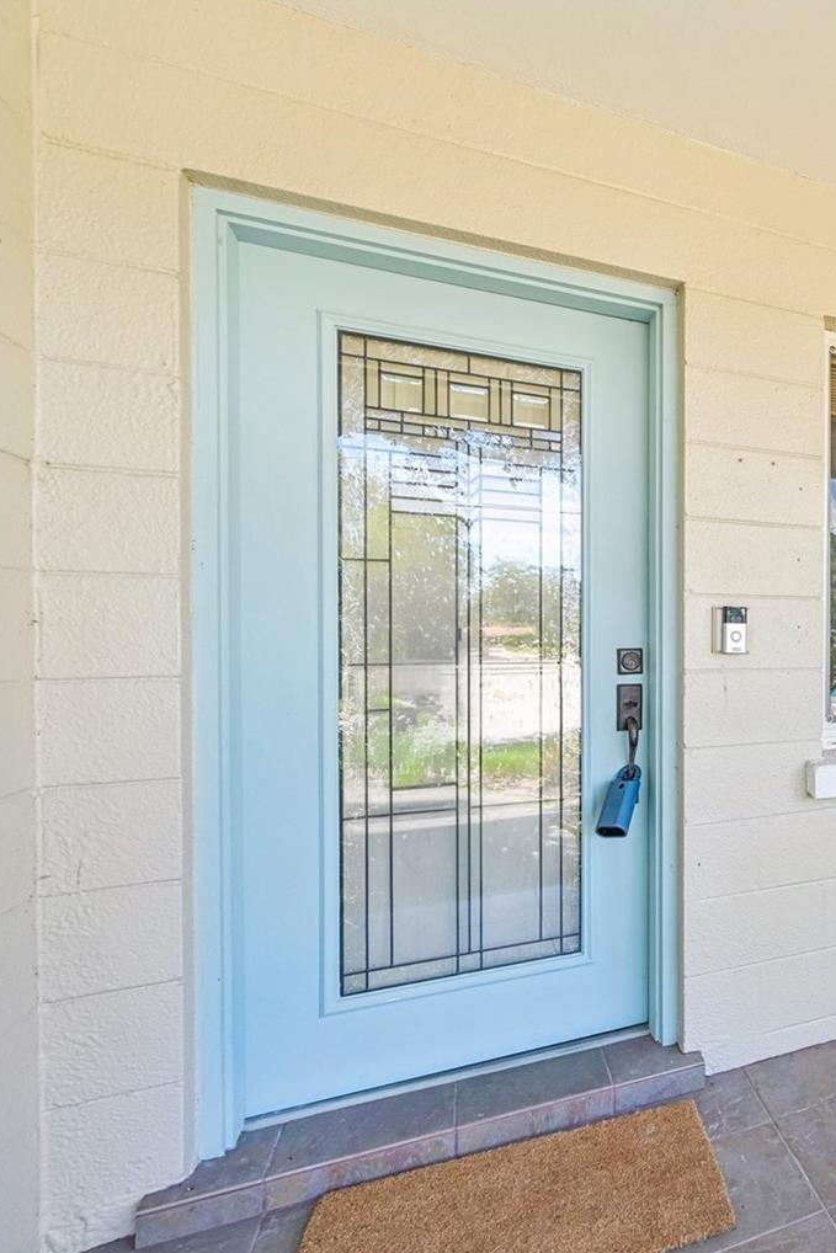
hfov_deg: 43.7
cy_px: 646
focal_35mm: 22
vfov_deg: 78.6
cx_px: 927
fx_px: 766
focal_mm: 14
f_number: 8
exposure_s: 1/60
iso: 400
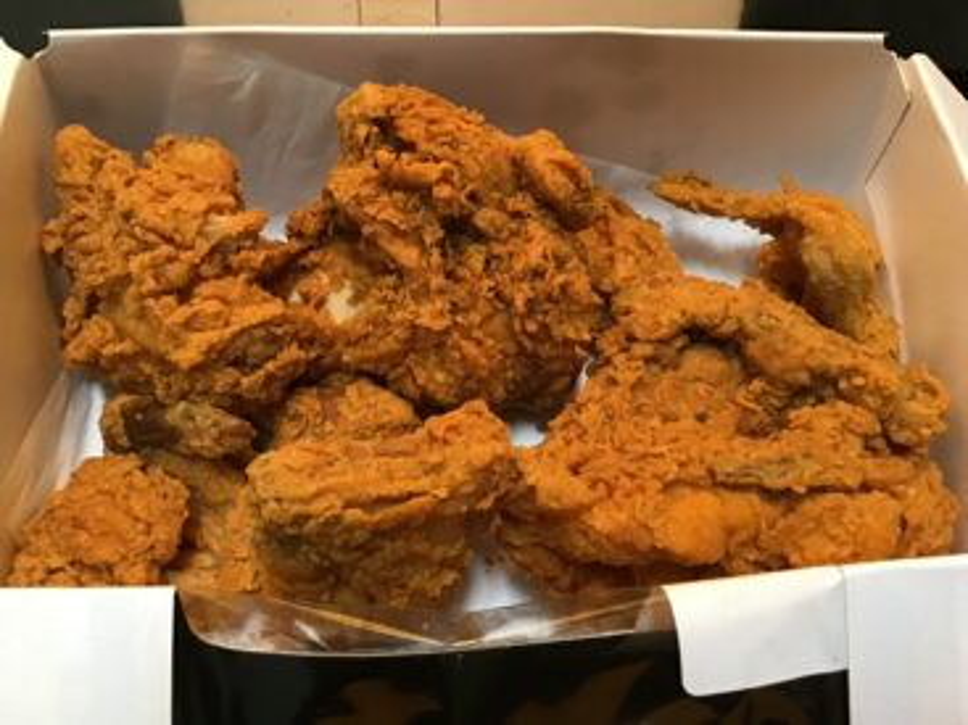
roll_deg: -2.7
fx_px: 867
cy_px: 362
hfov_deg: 58.4
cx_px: 484
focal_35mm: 31
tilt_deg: -37.2
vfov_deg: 45.4
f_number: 2.4
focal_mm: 3.3
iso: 250
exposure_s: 1/30
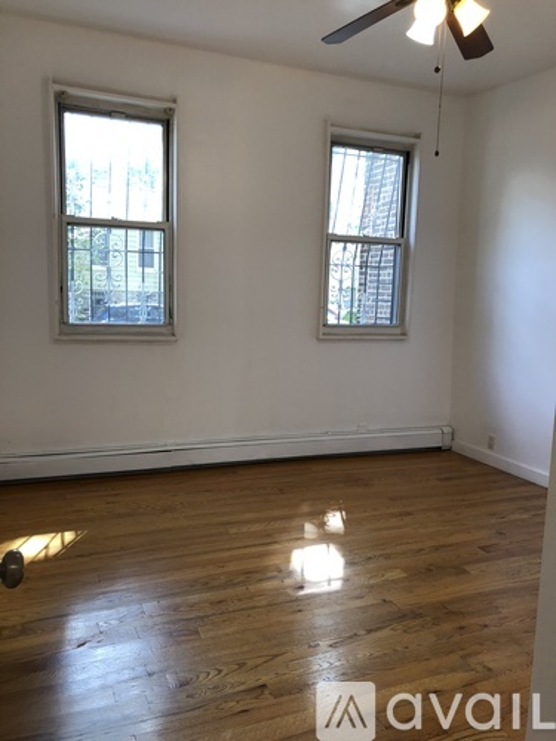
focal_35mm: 28
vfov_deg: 63.4
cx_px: 278
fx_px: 600
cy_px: 370
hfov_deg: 49.7
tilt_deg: -6.7
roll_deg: -2.0
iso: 25
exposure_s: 1/40
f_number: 1.8
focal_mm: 4
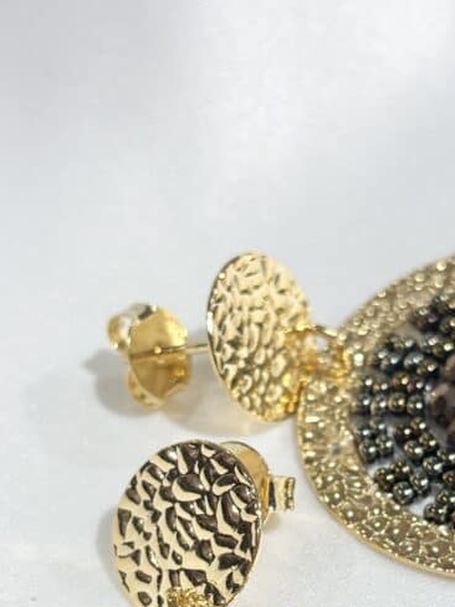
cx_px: 357
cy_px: 524
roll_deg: +10.0
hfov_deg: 13.5
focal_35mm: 109
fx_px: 1913
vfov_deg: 17.8
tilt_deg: -39.5
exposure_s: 1/135
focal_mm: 5.96
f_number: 1.6
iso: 25
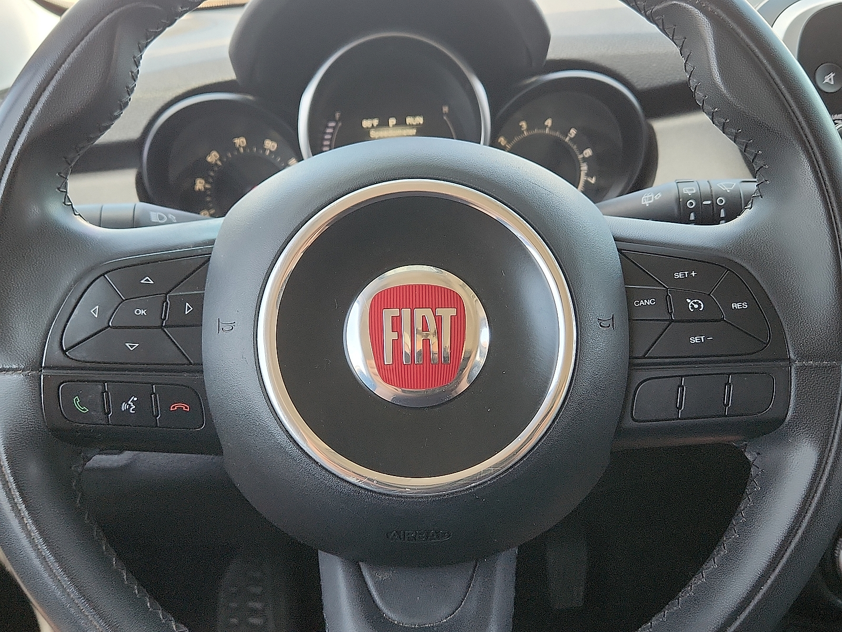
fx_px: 559
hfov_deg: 73.9
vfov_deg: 58.9
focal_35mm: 23
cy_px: 316
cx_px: 421
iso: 81
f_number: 1.8
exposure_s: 1/59.2
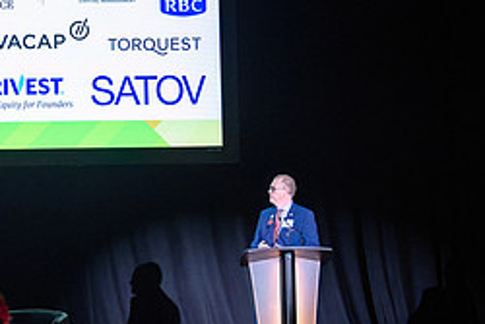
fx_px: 2682
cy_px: 112
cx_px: 97
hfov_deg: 10.3
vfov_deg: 6.9
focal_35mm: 199
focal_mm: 70
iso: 1600
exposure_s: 1/60
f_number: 3.2
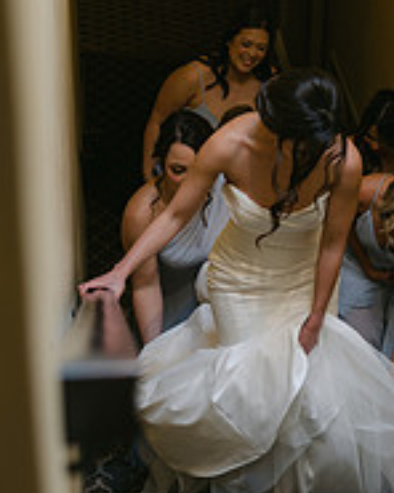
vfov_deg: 18.6
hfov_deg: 15.0
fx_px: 1501
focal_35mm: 103
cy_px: 172
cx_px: 192
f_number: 2
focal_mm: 35
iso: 125
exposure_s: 1/200
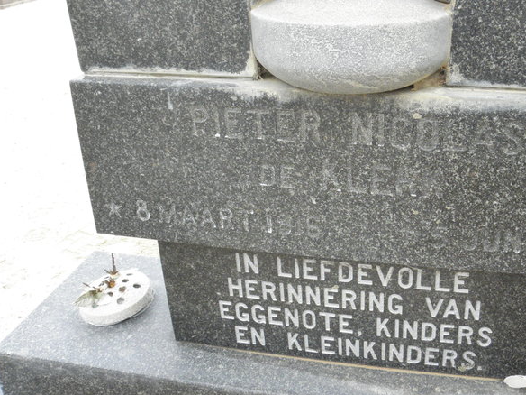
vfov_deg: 38.2
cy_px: 126
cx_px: 352
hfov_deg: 49.2
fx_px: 562
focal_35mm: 37
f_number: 5.6
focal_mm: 4.83
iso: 200
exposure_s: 1/160
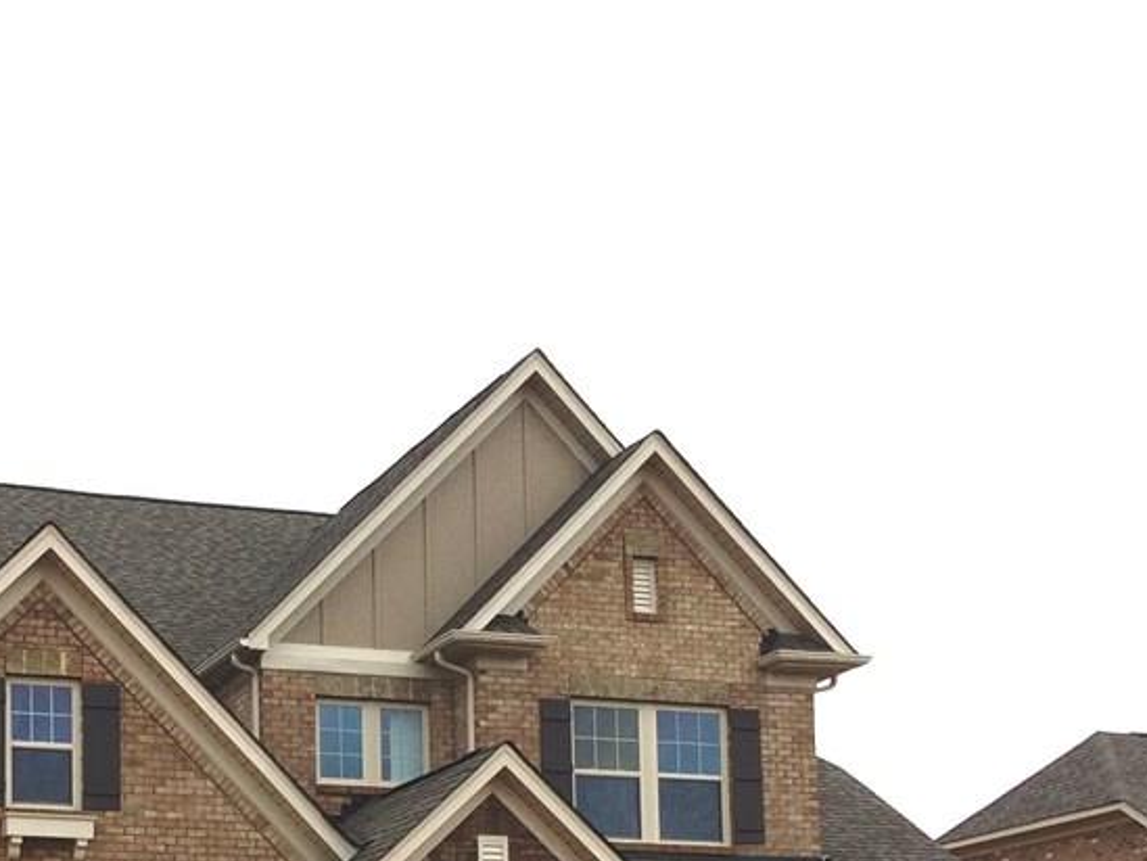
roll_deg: +2.0
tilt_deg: +3.2
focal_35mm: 54
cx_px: 88
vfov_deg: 26.1
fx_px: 1790
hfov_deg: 33.4
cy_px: 794
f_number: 2.2
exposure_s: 1/2160
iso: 32
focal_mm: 4.15
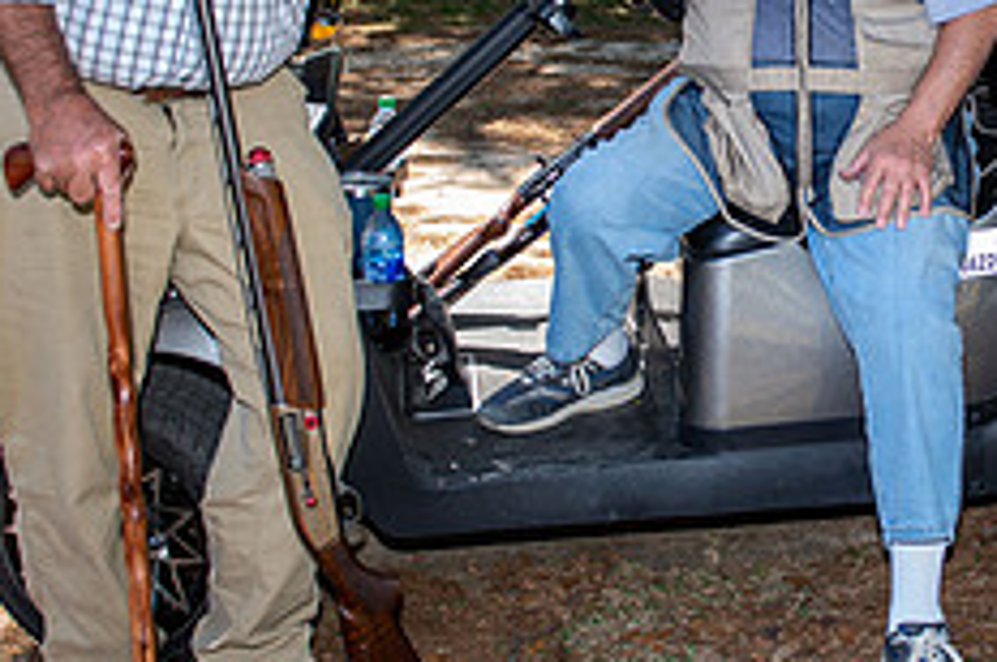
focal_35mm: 60
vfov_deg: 22.4
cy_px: 176
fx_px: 1659
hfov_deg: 32.2
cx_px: 855
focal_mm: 24
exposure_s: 1/160
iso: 50
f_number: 3.5
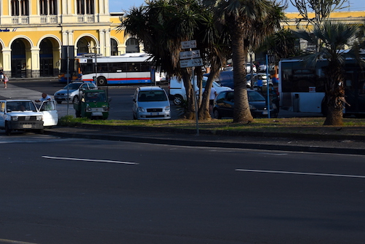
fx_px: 1055
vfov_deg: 13.0
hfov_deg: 19.5
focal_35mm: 104
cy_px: 10
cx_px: 83
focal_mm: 34
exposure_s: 1/640
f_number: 5.6
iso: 100
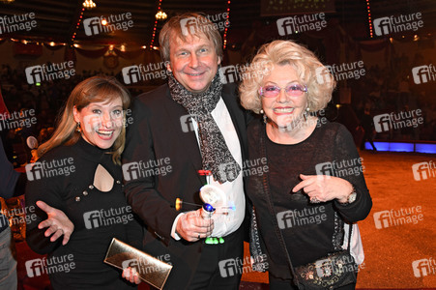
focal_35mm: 28
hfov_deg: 65.5
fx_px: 339
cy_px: 145
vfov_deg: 46.3
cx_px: 218
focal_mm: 28
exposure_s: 1/125
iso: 1600
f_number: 6.3
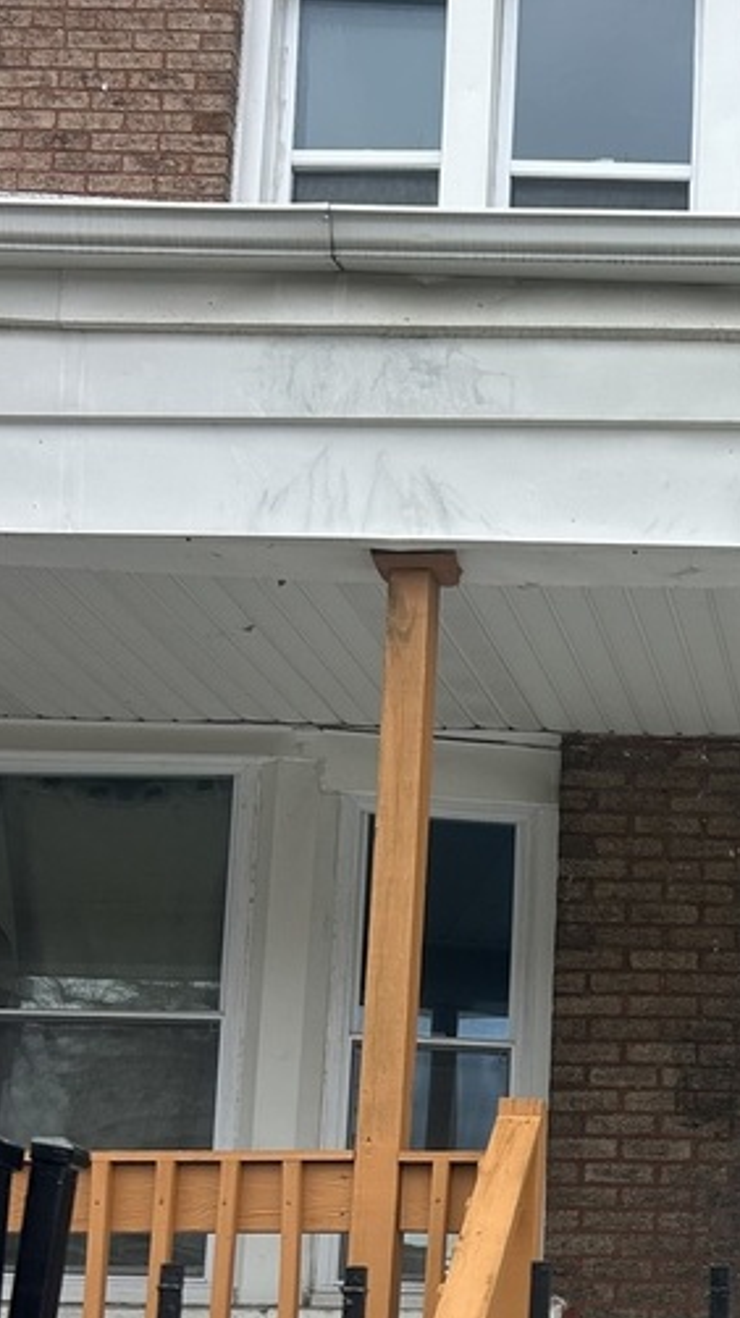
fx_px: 2130
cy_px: 1079
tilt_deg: +11.0
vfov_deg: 33.3
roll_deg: -0.4
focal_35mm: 61
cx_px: 934
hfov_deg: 18.5
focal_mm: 5.7
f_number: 1.5
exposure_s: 1/1901
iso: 50
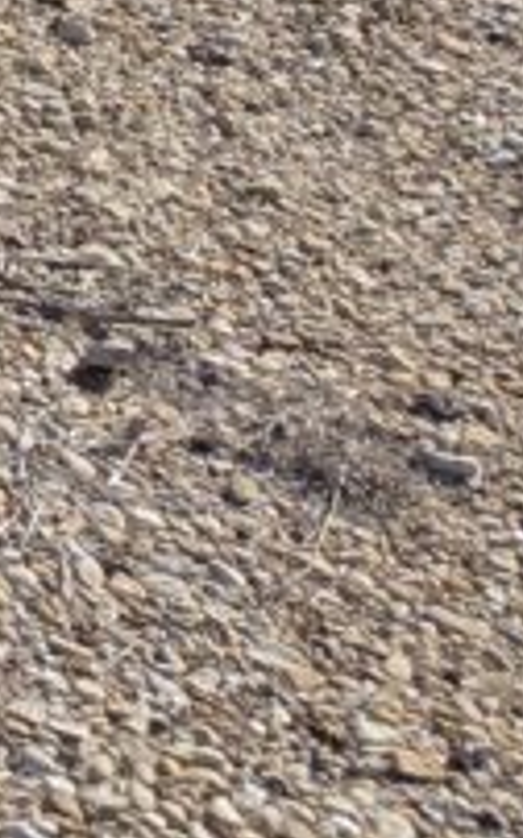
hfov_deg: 7.8
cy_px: -745
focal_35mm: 129
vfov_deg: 14.1
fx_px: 2946
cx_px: -1353
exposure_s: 1/2309
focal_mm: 6.81
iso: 45
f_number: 1.85
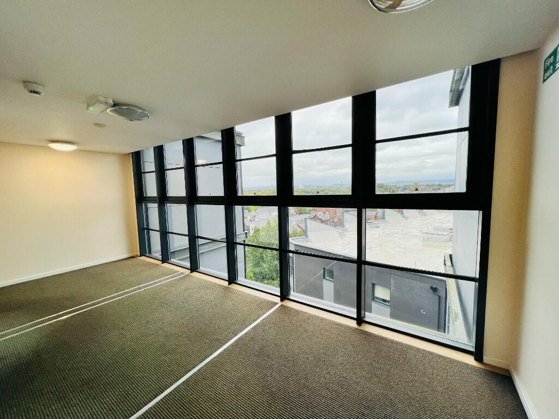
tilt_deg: -5.1
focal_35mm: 13
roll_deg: +1.1
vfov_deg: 89.9
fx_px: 210
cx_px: 280
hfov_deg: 106.2
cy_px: 210
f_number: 1.8
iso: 40
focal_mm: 1.57
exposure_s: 1/100
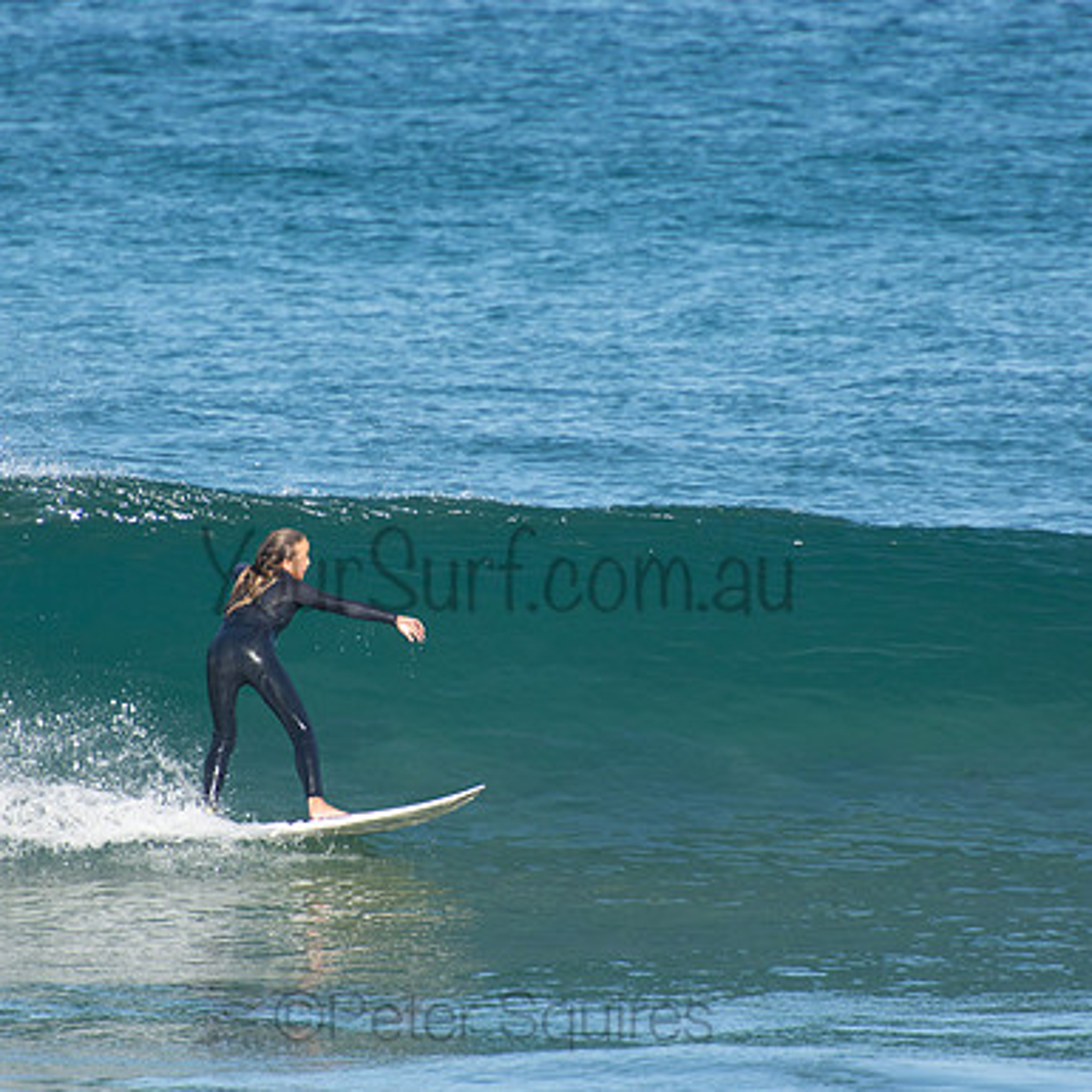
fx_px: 27446
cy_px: 546
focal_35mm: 769
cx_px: 494
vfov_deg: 2.3
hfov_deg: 2.3
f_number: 5.6
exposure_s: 1/1250
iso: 360
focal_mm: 400
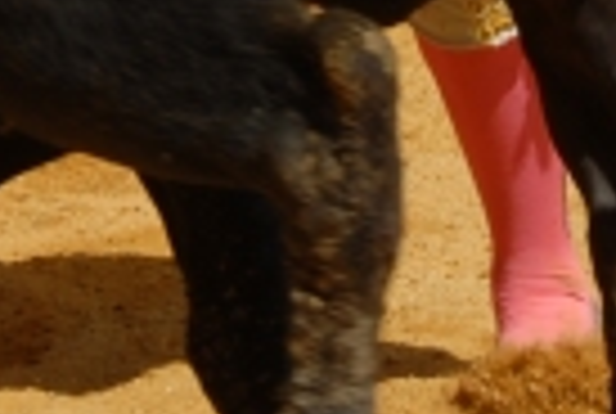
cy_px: -412
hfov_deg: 3.1
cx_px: 310
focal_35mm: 672
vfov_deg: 2.1
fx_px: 11524
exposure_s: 1/350
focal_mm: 60
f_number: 6.7
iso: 100
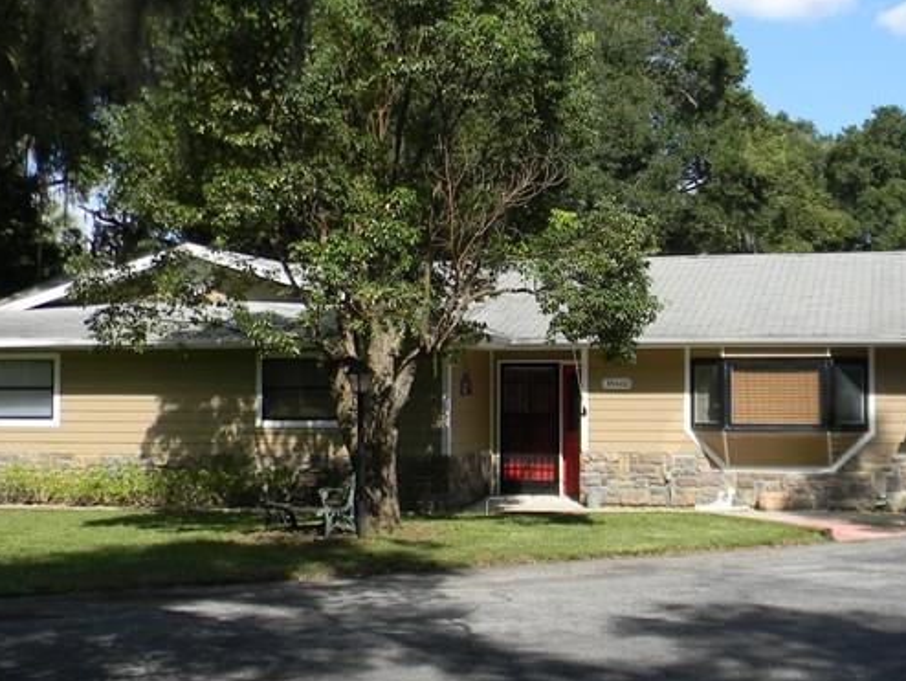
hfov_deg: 33.1
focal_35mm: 58
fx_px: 1519
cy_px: 310
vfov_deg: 25.2
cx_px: 548
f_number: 3.5
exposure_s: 1/728
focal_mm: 5
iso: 80
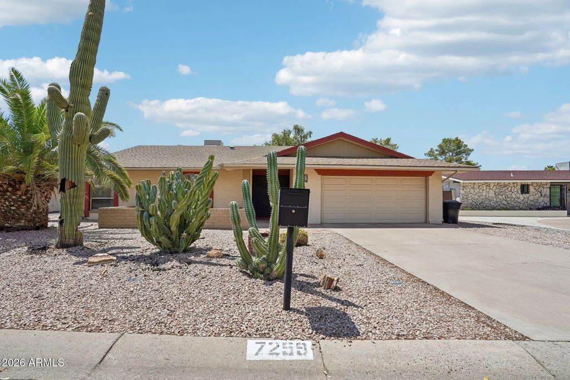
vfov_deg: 73.8
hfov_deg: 96.7
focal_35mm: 16
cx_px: 285
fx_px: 253
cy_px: 190
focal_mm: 16
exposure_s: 1/640
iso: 200
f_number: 8
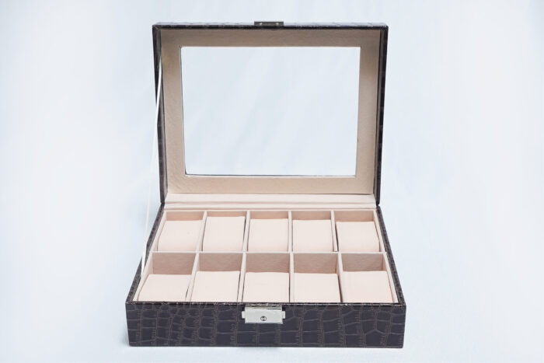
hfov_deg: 41.1
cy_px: 182
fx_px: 725
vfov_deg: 28.1
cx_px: 272
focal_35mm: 48
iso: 2500
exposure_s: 1/160
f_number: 9
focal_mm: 32
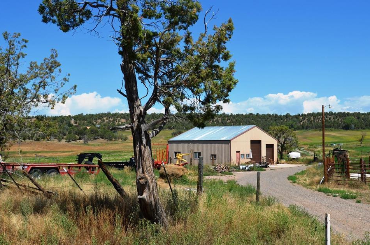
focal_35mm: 42
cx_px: 197
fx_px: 431
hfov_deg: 46.5
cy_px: 120
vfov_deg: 31.8
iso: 100
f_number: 9
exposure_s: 1/320
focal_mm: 26
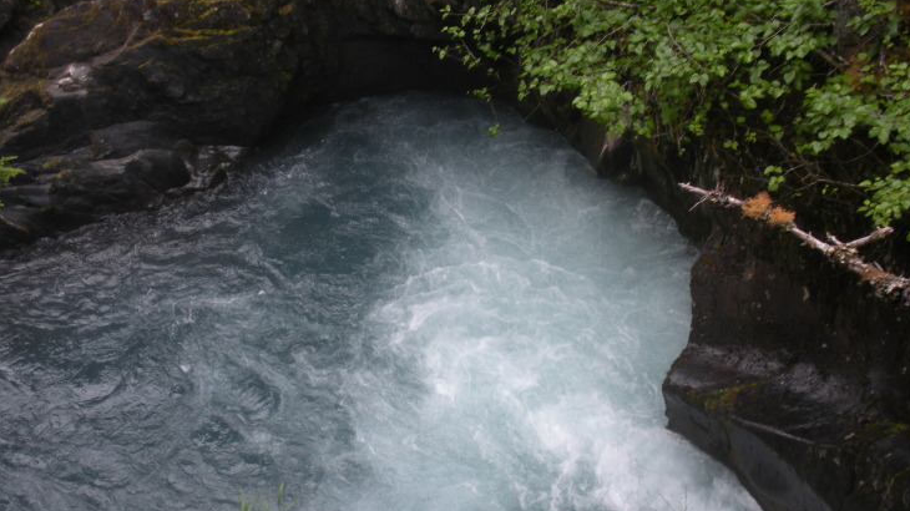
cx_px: 477
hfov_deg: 47.4
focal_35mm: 43
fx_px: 1037
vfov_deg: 27.5
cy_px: 339
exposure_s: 1/57.4
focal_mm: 6.3
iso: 66
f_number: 3.5
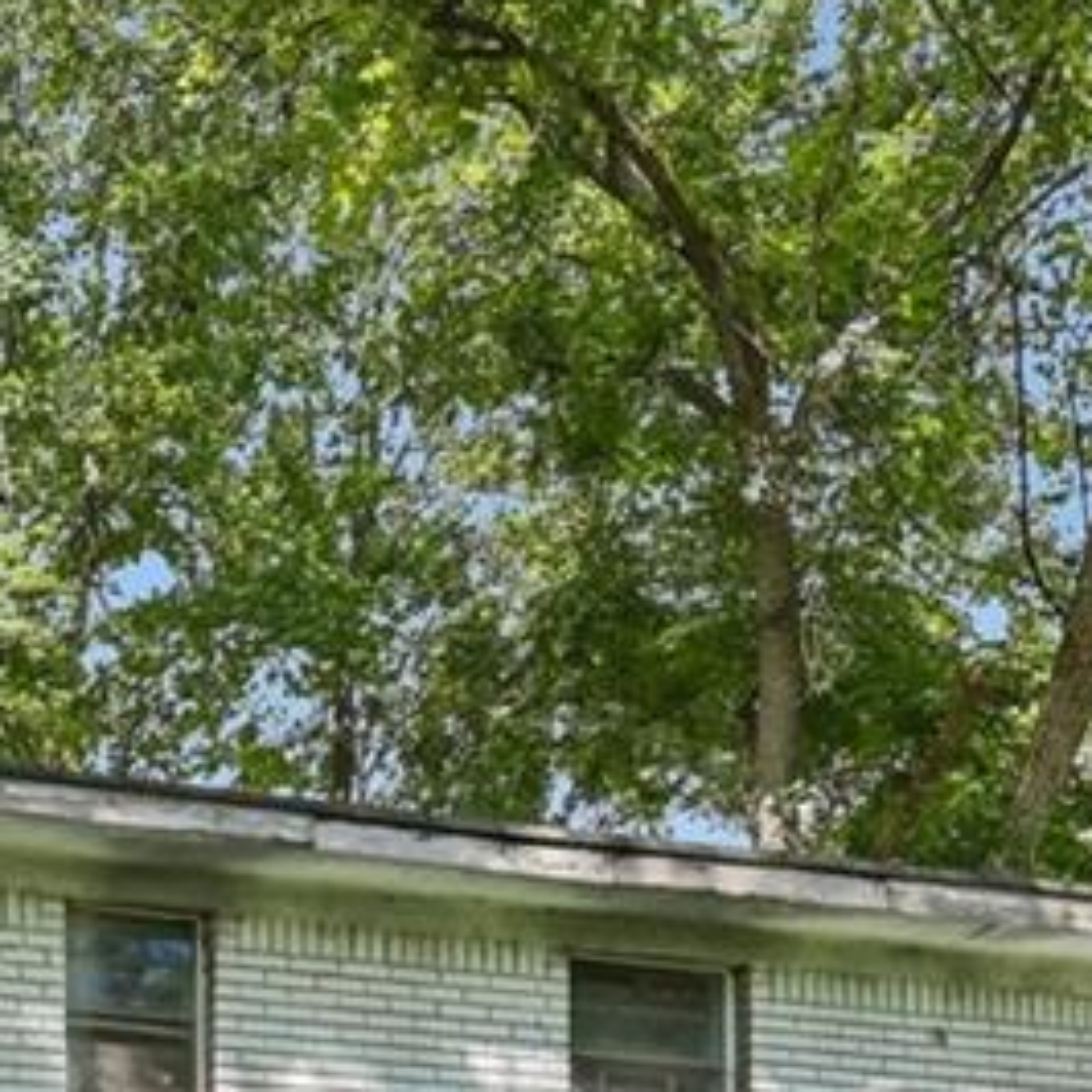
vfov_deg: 25.7
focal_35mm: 62
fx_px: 2213
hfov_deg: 25.1
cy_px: 1188
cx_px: -197
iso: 200
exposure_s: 1/320
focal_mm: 19
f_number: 8
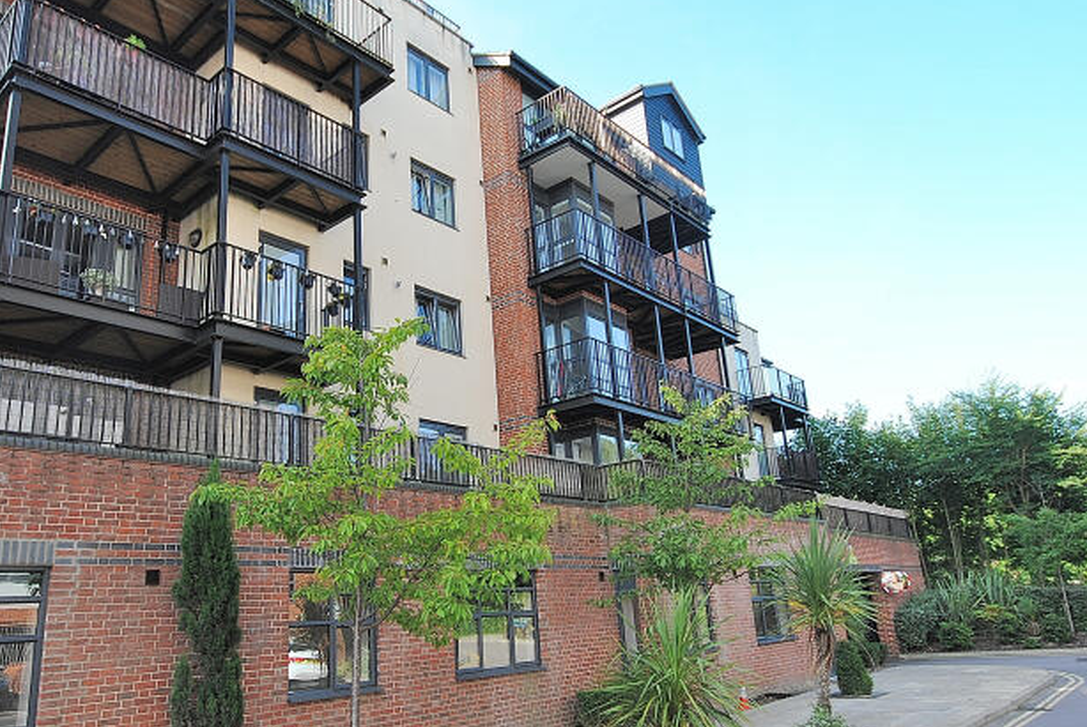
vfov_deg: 51.4
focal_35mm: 25
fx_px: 756
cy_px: 385
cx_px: 466
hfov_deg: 71.1
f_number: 5.6
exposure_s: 1/125
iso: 140
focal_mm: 10
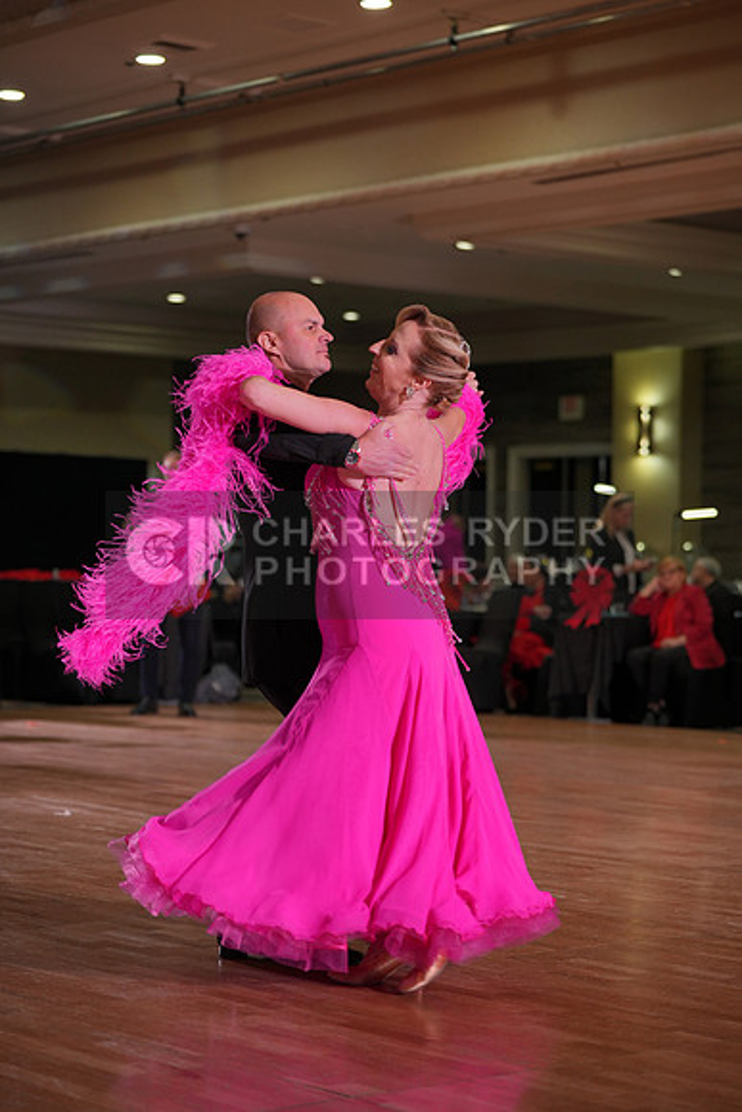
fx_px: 2410
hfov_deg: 17.5
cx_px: 371
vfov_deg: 26.0
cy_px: 556
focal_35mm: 78
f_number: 2.8
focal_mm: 78
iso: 640
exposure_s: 1/400
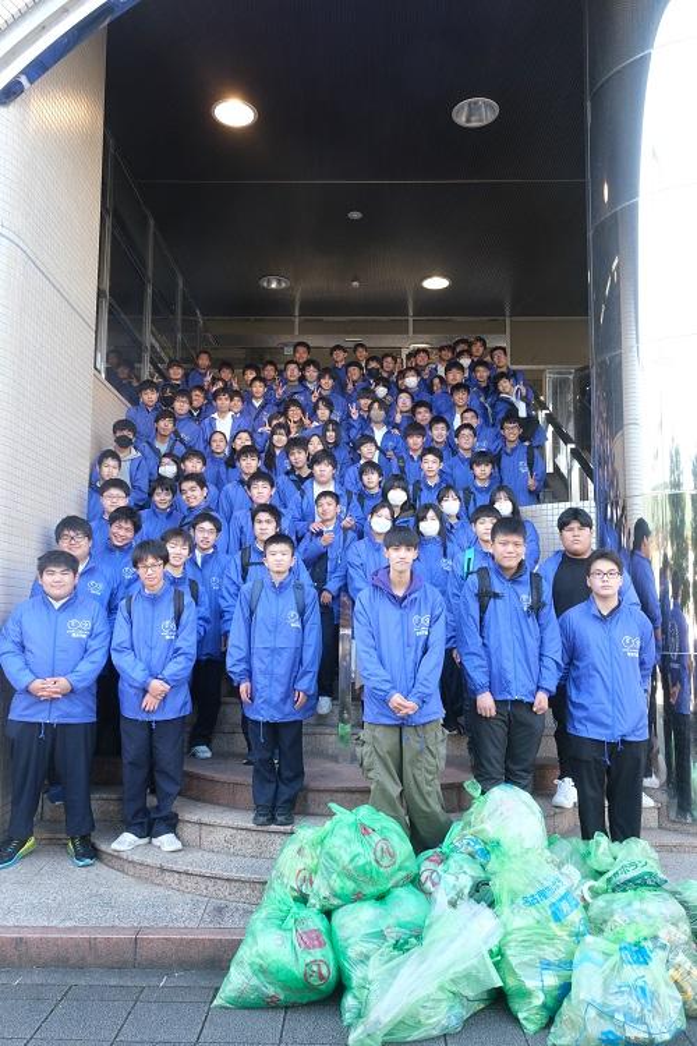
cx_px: 348
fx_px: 784
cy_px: 523
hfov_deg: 47.9
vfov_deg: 67.4
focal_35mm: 27
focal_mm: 17.7
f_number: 8
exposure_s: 1/45
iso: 800
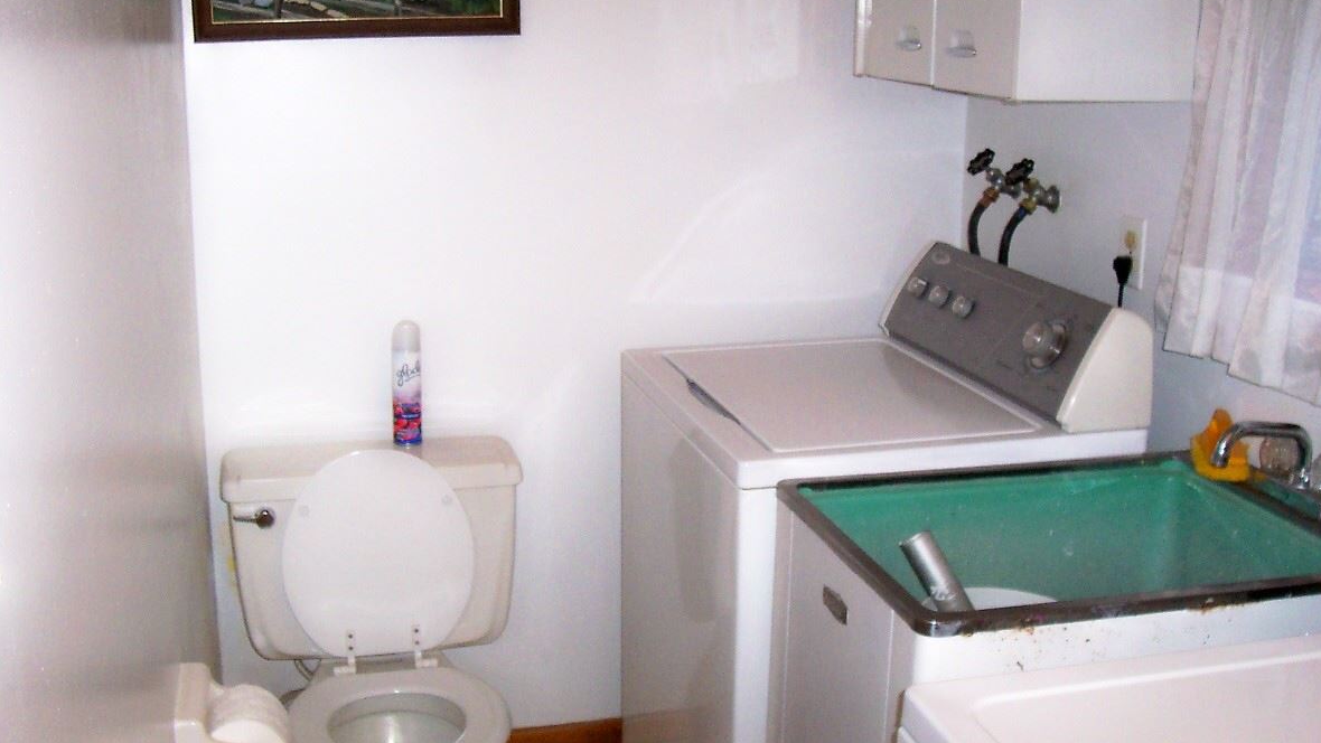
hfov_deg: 49.4
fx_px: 1436
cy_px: 352
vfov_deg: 29.0
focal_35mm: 41
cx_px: 653
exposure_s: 1/60
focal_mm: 5.6
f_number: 2.8
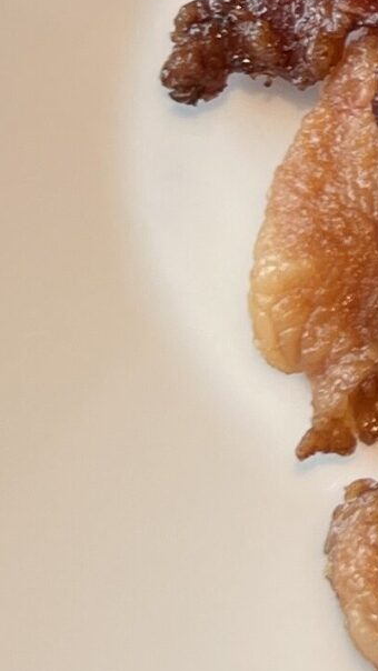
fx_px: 2137
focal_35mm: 120
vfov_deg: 17.3
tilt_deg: -66.2
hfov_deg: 8.2
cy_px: -61
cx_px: 1210
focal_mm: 5.7
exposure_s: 1/111
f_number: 1.5
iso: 80
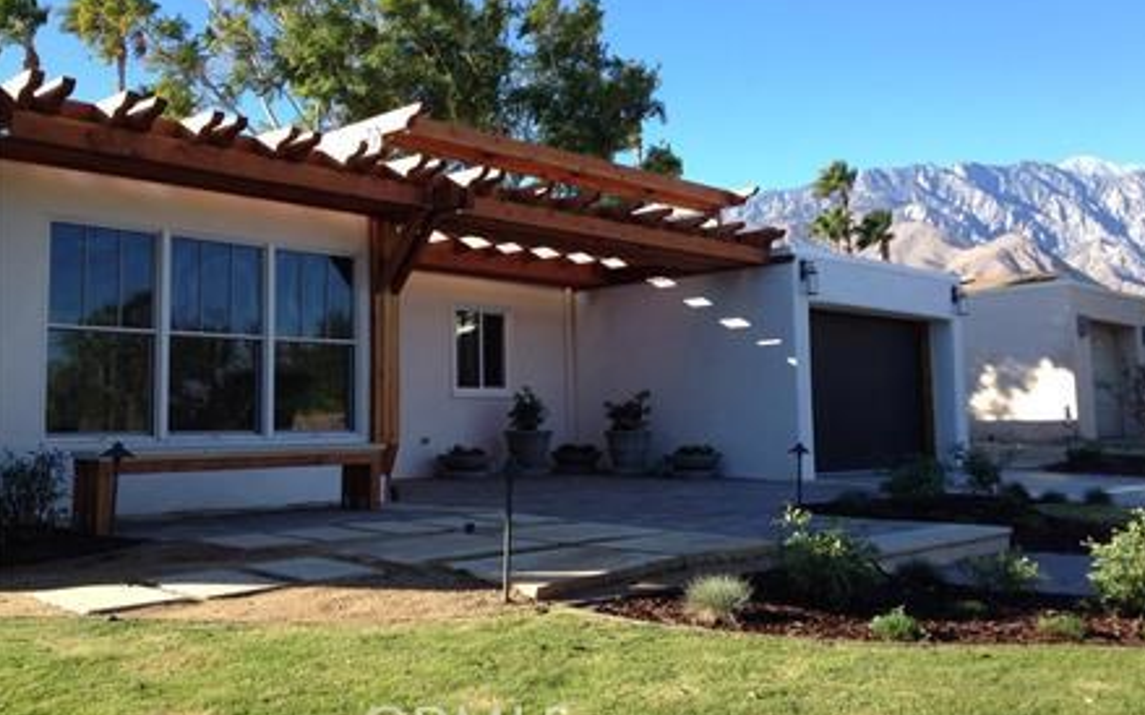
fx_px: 1185
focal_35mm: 38
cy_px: 327
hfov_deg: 51.6
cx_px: 582
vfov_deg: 33.5
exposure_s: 1/557
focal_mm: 4.28
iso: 50
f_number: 2.4
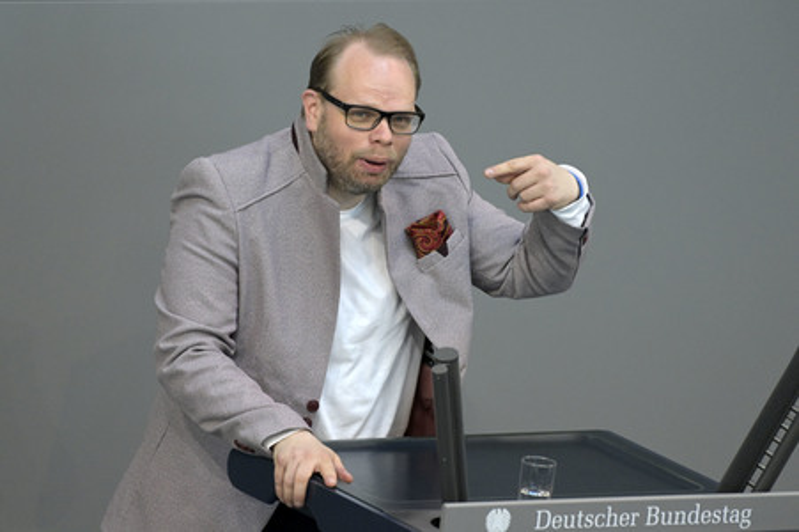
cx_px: 400
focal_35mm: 420
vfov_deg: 3.3
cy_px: 266
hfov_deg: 4.9
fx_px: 9315
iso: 8000
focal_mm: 420
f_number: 5.6
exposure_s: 1/500
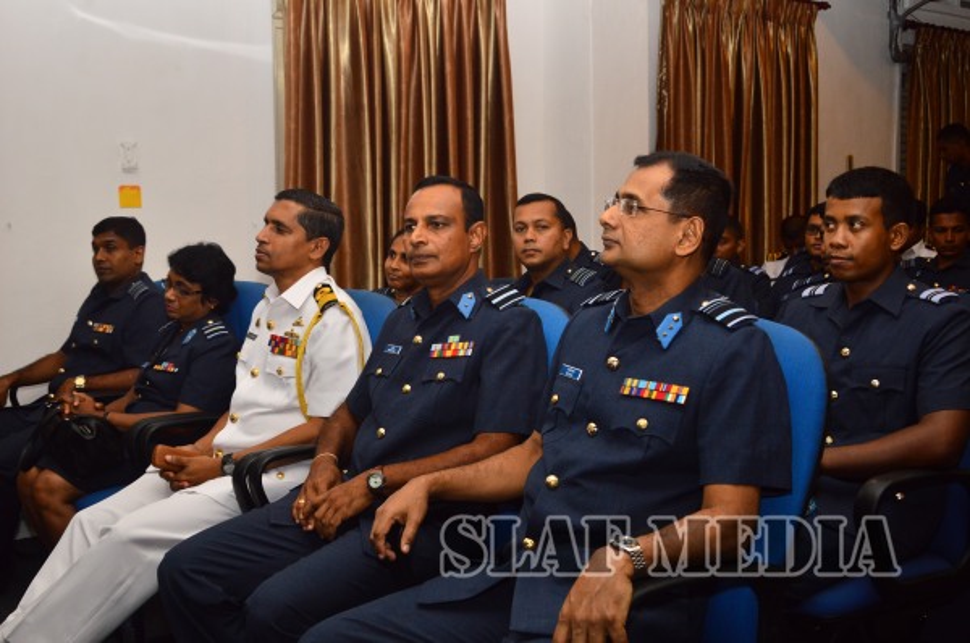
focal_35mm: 39
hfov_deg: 49.6
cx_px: 485
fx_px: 1049
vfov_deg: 34.1
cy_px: 322
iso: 400
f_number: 5
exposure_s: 1/100
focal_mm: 26
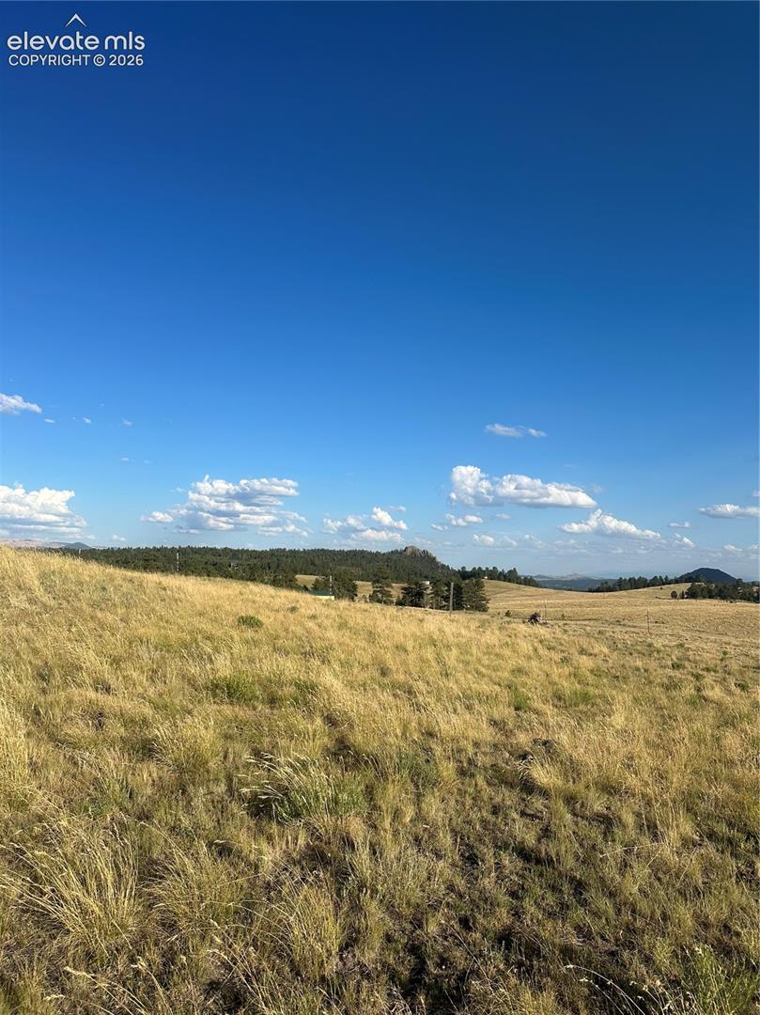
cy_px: 508
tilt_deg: +7.1
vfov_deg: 71.6
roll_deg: -1.7
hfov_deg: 56.8
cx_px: 380
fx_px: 703
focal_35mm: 24
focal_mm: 6.86
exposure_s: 1/4762
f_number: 1.78
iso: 80
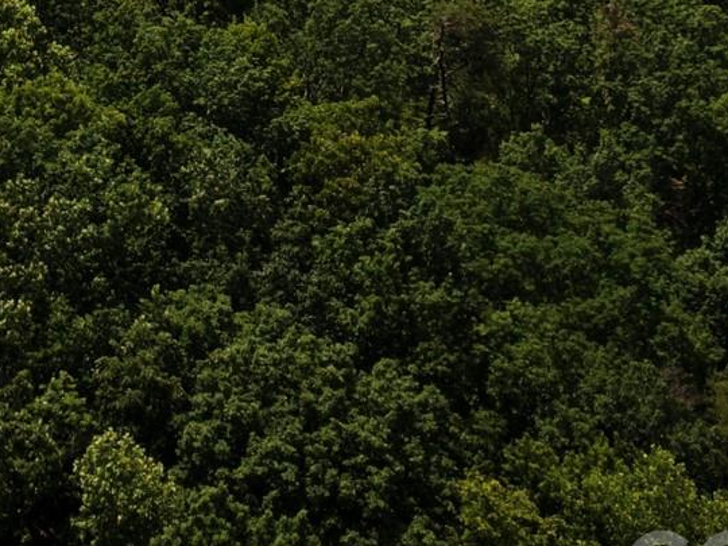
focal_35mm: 91
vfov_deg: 14.6
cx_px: 57
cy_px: -367
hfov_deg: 21.0
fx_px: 1914
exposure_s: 1/80
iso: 100
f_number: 2.8
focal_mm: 4.5
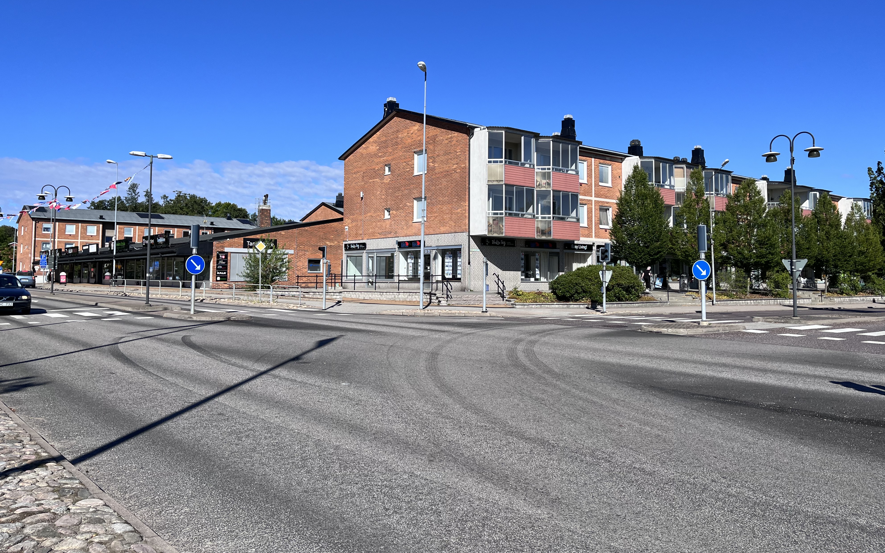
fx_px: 675
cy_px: 239
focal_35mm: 28
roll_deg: -0.4
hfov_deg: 66.5
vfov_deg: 44.4
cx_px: 439
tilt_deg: +3.3
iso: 50
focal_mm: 5.1
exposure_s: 1/4310
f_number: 1.6
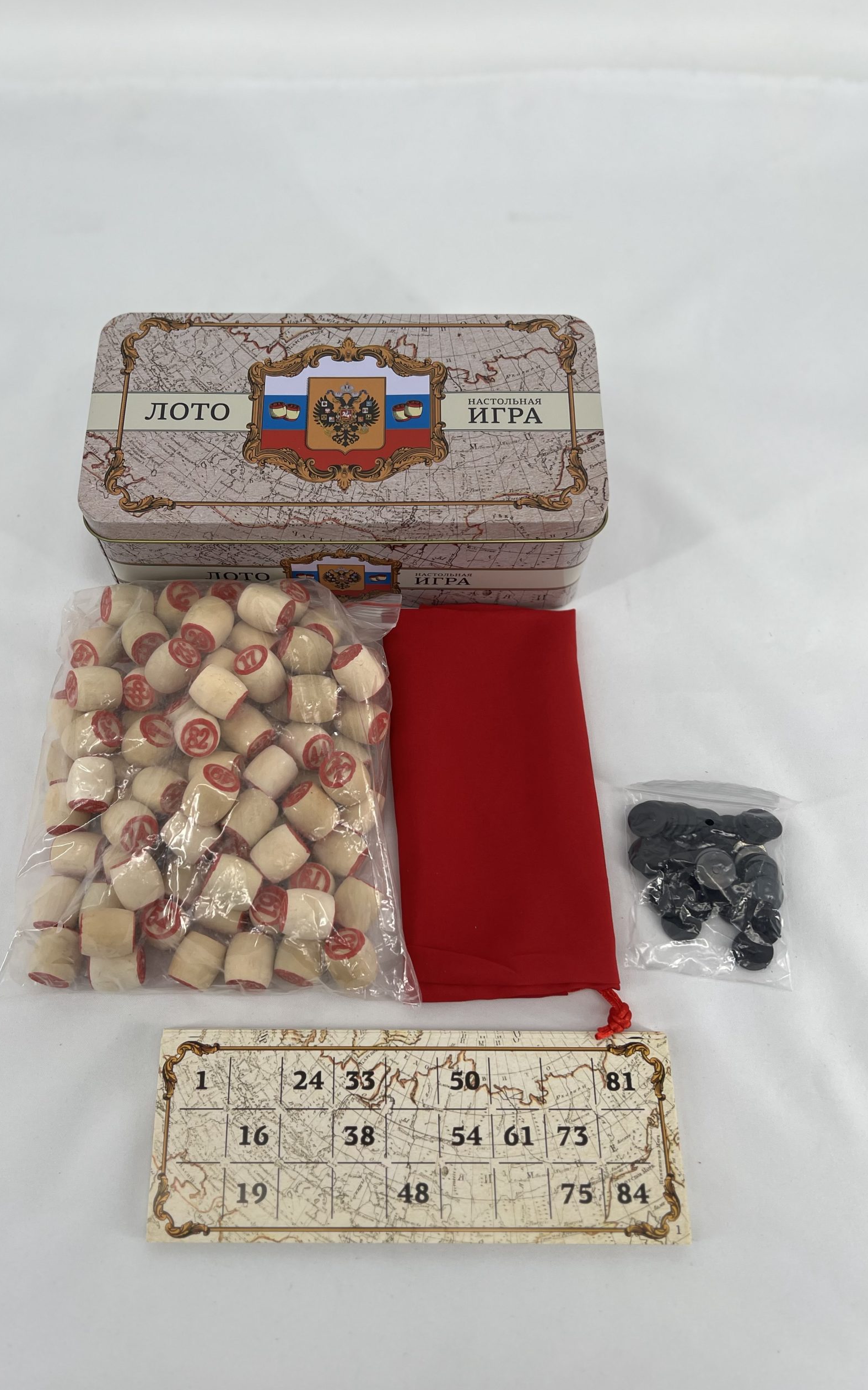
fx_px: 1060
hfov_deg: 44.4
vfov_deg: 66.5
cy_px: 687
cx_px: 366
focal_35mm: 28
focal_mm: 5.7
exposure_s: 1/552
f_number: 1.5
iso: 50
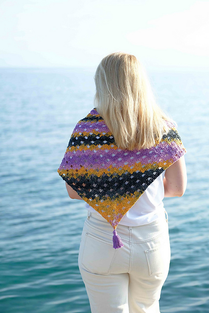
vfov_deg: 27.0
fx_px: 653
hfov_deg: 18.2
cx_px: 104
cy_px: 156
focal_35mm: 75
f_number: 2.2
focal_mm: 50
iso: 320
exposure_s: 1/4000
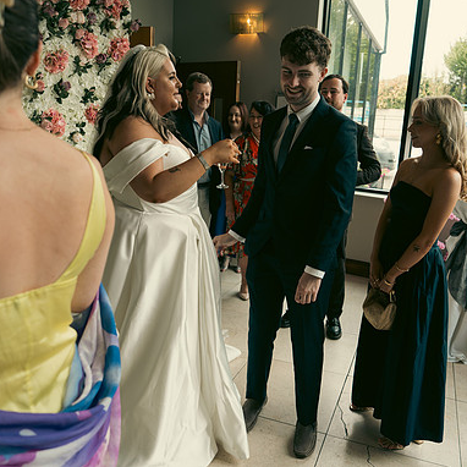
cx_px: 248
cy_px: 232
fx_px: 473
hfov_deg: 52.5
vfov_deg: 52.5
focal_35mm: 31
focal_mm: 24
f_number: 3.5
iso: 200
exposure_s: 1/160
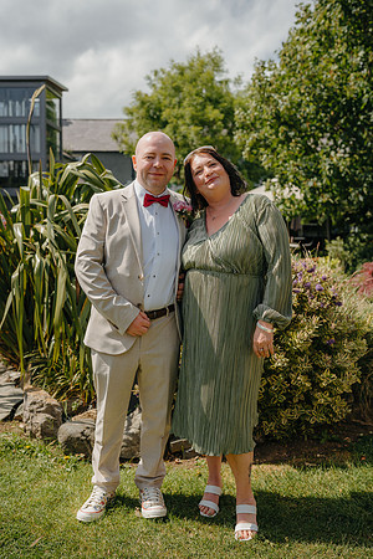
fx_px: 544
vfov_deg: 54.4
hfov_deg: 37.9
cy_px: 280
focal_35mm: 35
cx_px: 186
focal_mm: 35
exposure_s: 1/1250
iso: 100
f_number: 2.8
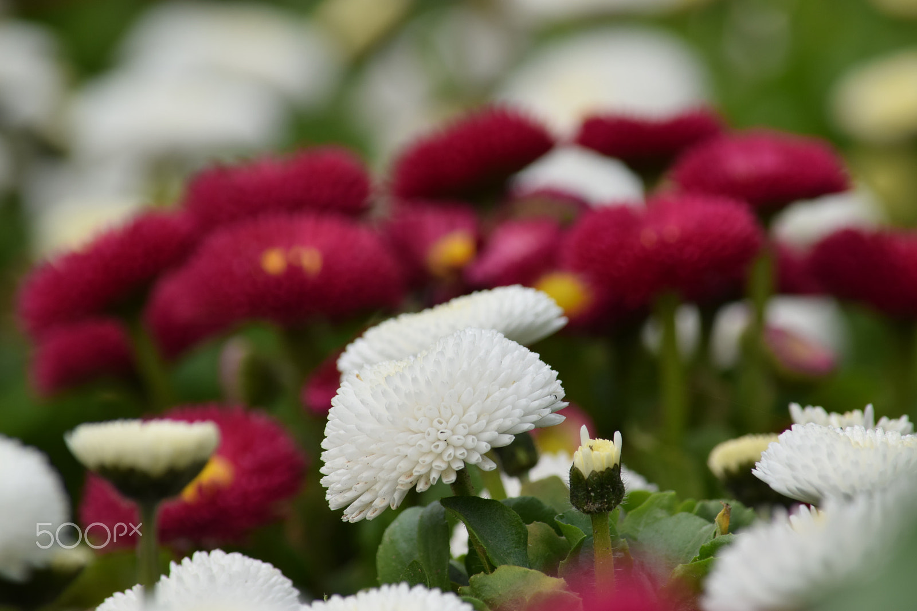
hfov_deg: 4.9
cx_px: 458
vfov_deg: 3.3
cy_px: 306
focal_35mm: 420
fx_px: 10695
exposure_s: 1/320
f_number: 10
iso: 200
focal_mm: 280
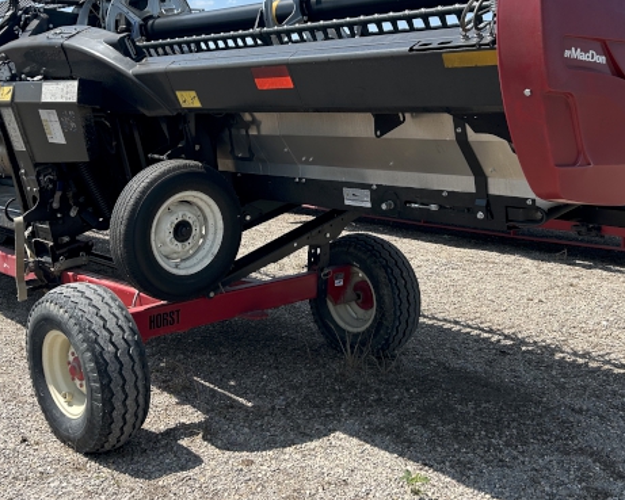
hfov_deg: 41.9
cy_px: 165
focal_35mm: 44
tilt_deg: -4.2
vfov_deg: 33.8
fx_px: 814
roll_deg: +1.5
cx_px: 270
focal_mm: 5.7
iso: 50
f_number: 1.5
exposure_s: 1/3077
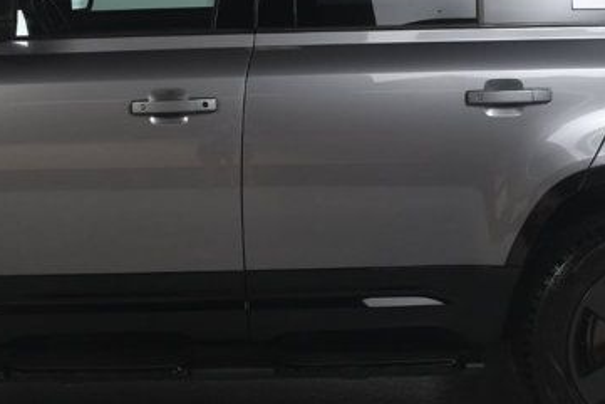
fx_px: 1429
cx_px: 204
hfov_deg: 23.8
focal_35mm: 85
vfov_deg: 16.1
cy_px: 176
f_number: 10
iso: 100
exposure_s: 1/160
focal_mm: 20
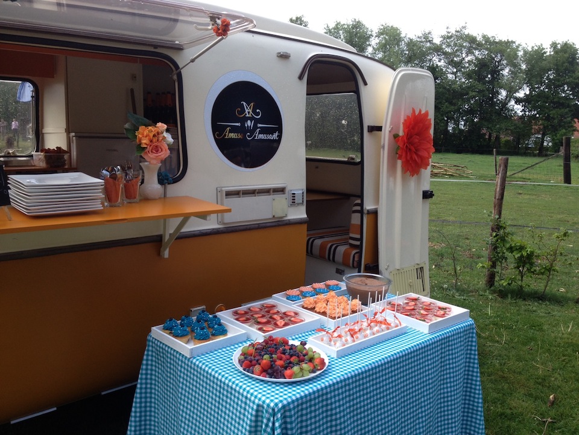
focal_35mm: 35
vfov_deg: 40.7
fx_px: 585
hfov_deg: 52.6
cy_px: 218
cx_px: 290
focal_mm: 4.28
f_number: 2.4
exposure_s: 1/502
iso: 50
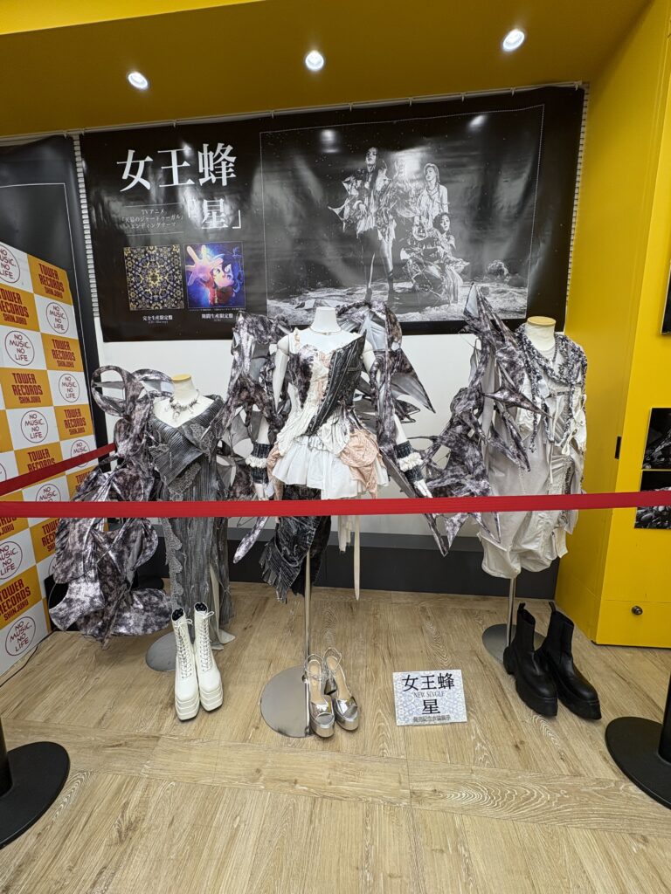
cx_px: 336
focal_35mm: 14
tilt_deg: -9.4
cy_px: 447
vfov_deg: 102.1
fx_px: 362
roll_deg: -0.2
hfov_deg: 85.7
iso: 64
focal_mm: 2.22
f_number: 2.2
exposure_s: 1/99
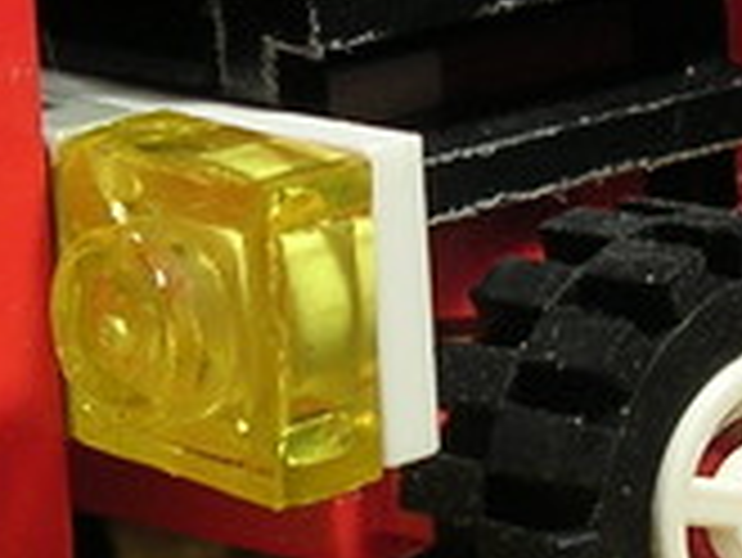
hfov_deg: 10.6
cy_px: 97
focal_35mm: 185
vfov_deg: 8.0
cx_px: 755
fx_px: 3968
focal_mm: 5.7
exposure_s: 1/42
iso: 50
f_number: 2.9
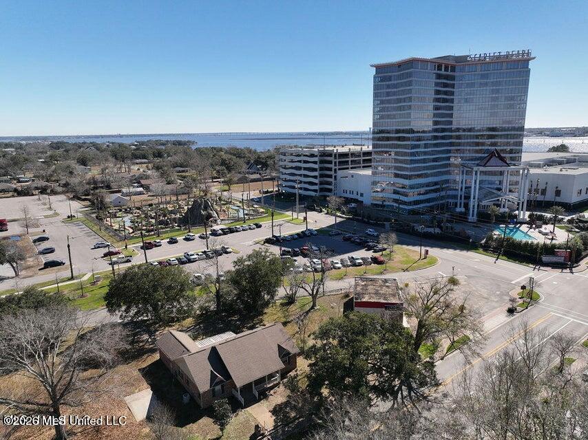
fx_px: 408
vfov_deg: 56.8
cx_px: 294
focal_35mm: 24
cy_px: 220
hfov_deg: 71.6
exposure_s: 1/200
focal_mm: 12.29
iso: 200
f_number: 2.8
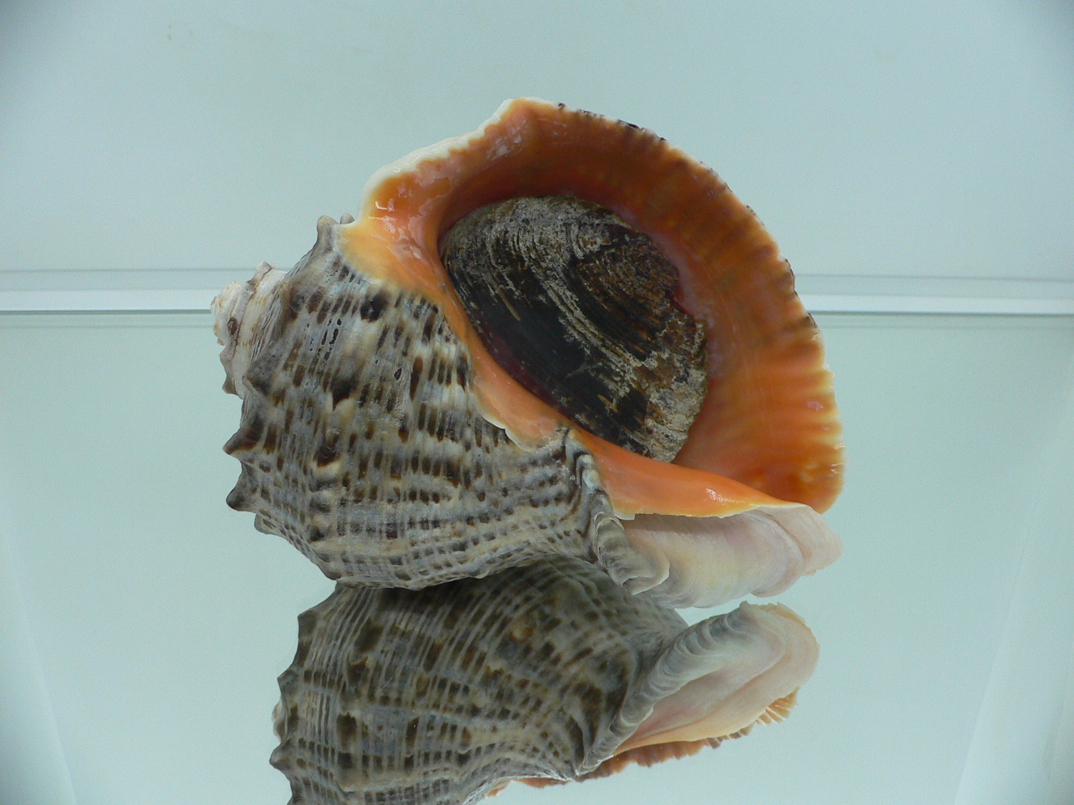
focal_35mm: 35
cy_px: 402
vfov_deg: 40.7
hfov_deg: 52.6
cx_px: 537
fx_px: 1086
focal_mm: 4.6
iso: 150
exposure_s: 1/60
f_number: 2.8
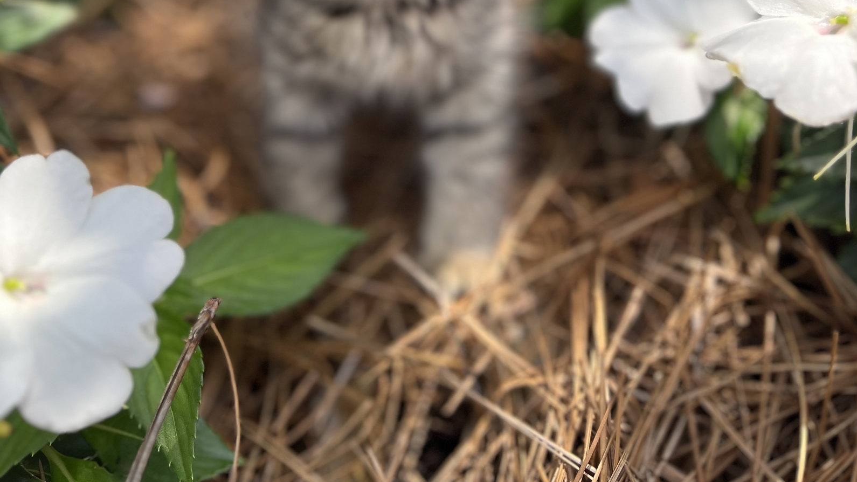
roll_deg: +2.5
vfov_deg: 27.7
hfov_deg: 52.8
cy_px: -85
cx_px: 431
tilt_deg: -30.6
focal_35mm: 38
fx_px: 863
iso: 50
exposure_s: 1/1079
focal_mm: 5.7
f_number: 1.5
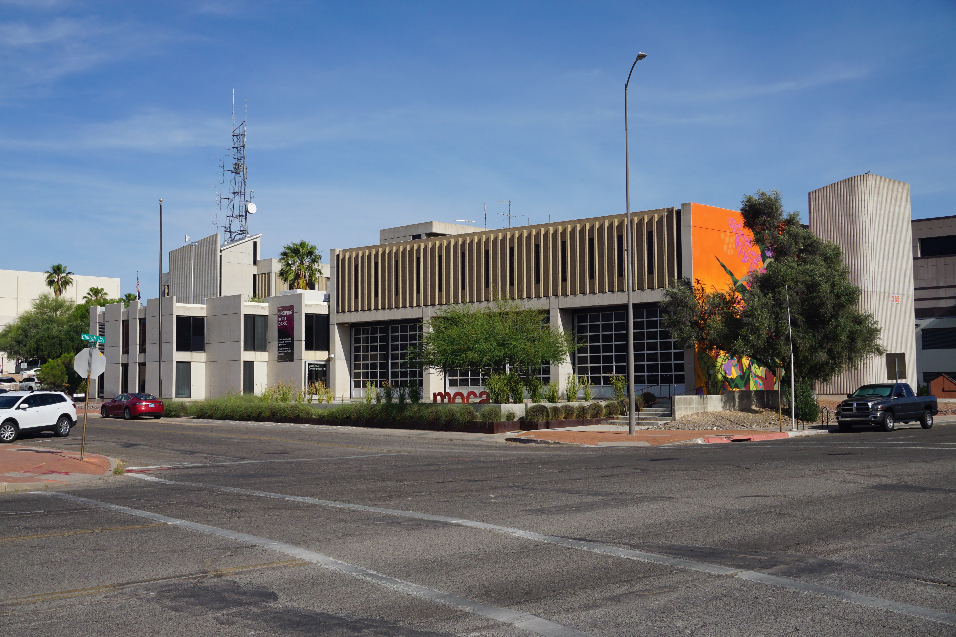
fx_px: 1115
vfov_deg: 31.9
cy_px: 318
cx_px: 478
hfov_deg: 46.4
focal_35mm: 42
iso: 100
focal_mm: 28
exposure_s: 1/250
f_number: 11
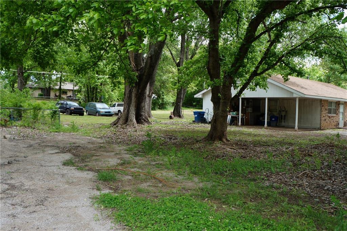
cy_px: 116
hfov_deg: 59.5
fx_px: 304
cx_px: 174
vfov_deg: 41.7
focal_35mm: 32
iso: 100
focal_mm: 21
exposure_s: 1/80
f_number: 7.1
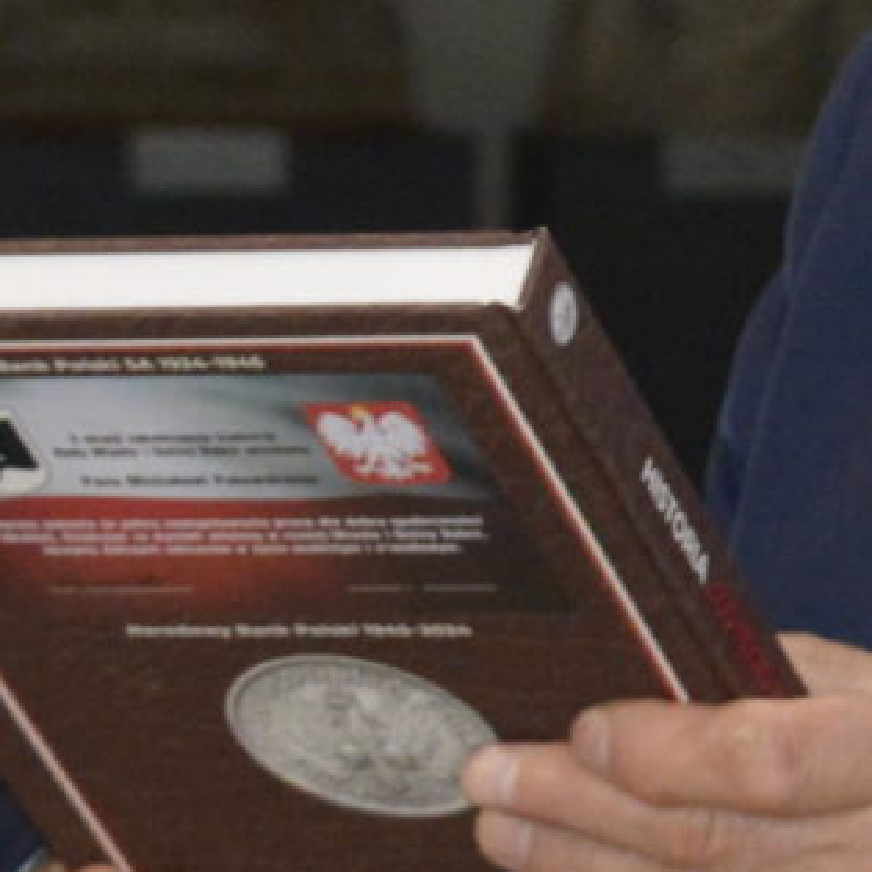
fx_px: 10032
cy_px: 277
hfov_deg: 5.0
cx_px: 750
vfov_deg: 5.0
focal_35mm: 352
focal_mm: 34
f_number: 4.5
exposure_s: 1/60
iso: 1400
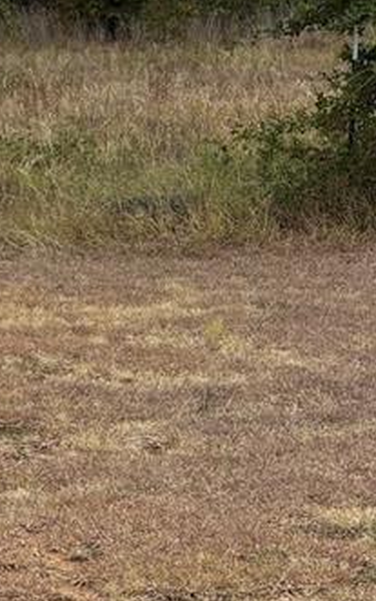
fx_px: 2098
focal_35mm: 128
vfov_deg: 16.3
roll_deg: +3.3
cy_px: 361
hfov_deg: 9.7
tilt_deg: -12.3
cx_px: -320
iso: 50
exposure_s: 1/2451
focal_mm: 5.96
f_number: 1.6
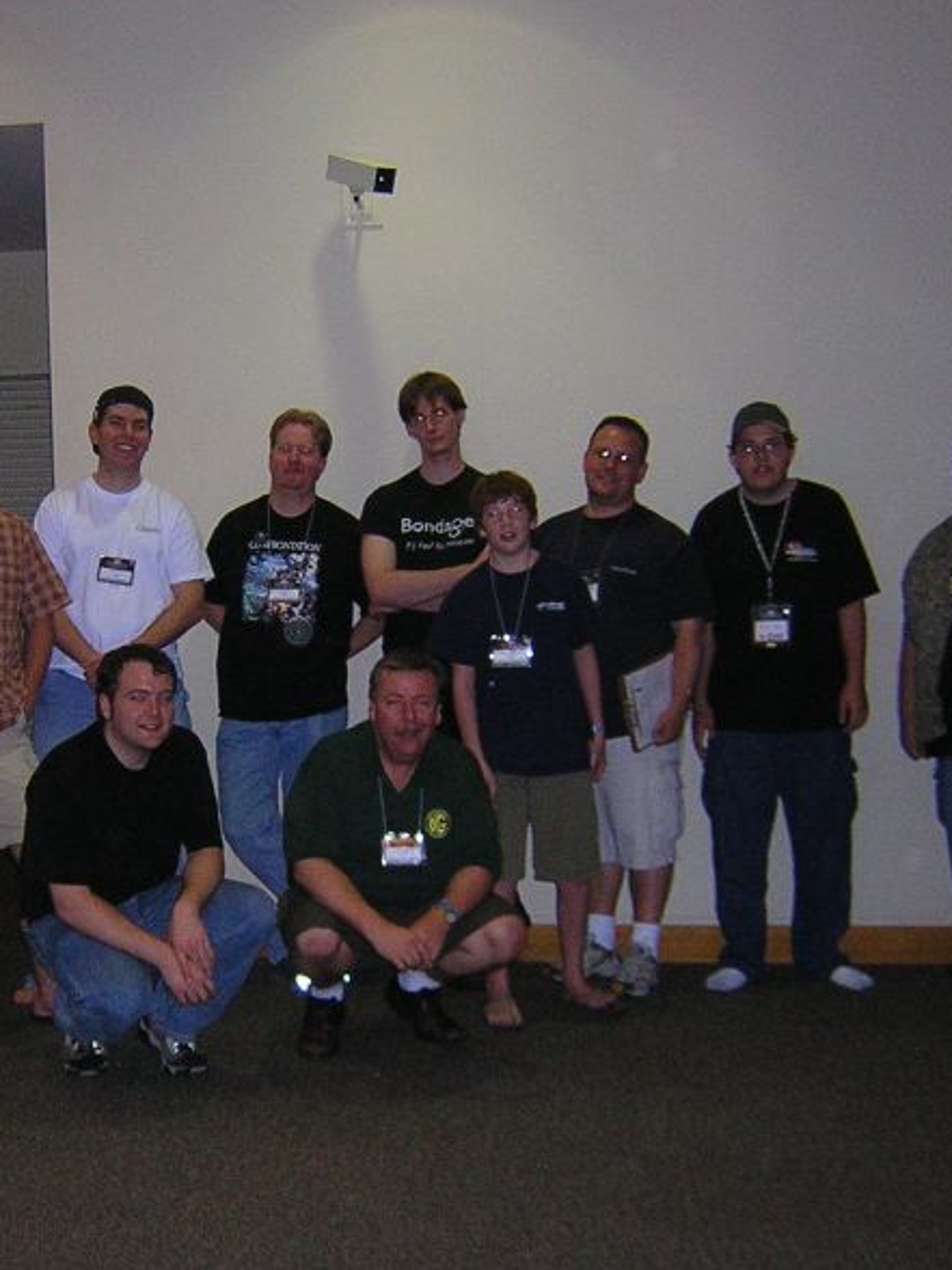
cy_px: 641
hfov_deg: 29.4
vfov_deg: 38.9
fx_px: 1797
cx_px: 294
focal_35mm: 49
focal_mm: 4.7
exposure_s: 1/60.1
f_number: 2.6
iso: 400
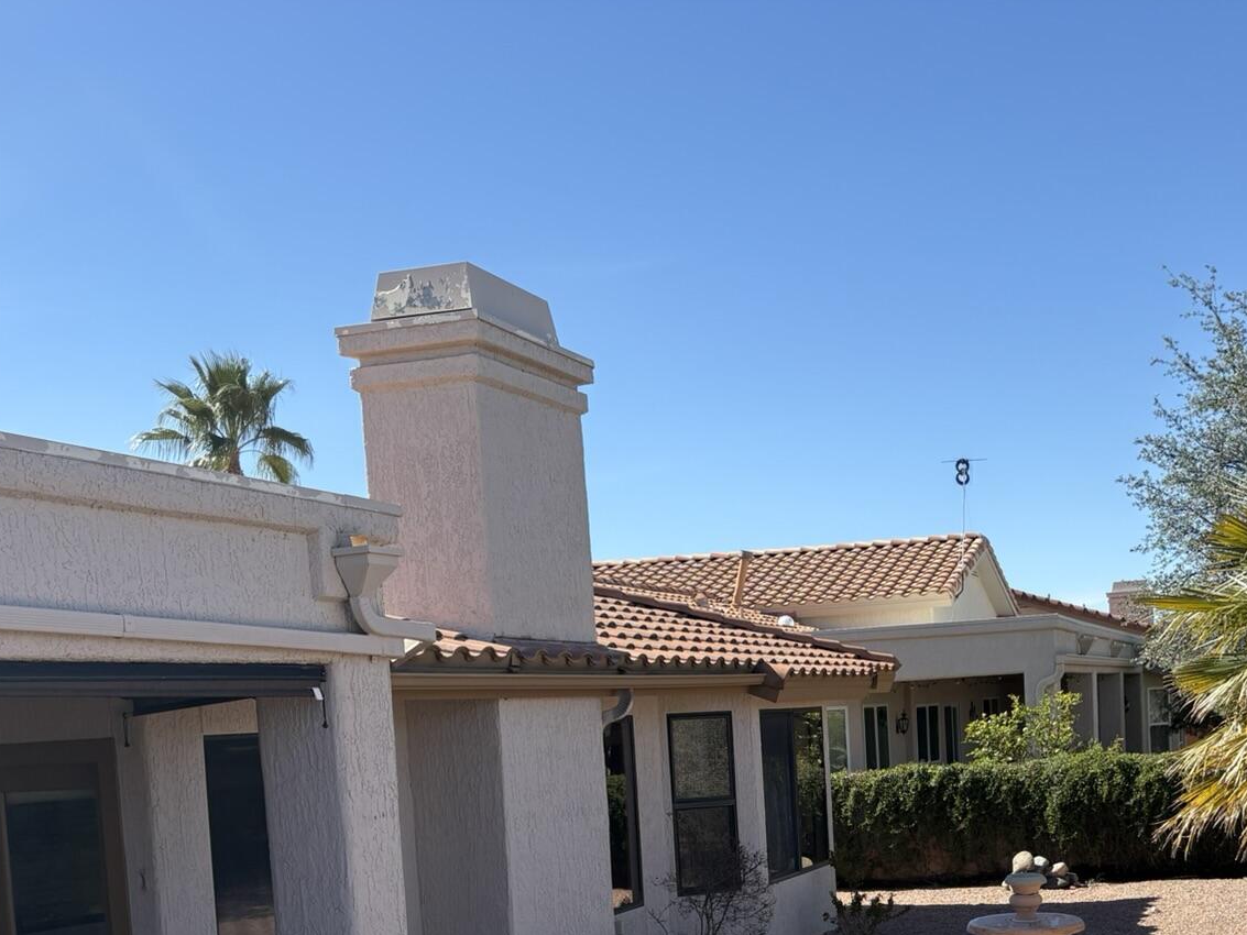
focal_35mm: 47
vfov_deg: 29.7
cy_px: 834
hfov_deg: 39.8
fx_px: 1693
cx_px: 864
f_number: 1.6
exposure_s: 1/2451
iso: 50
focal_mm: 5.96
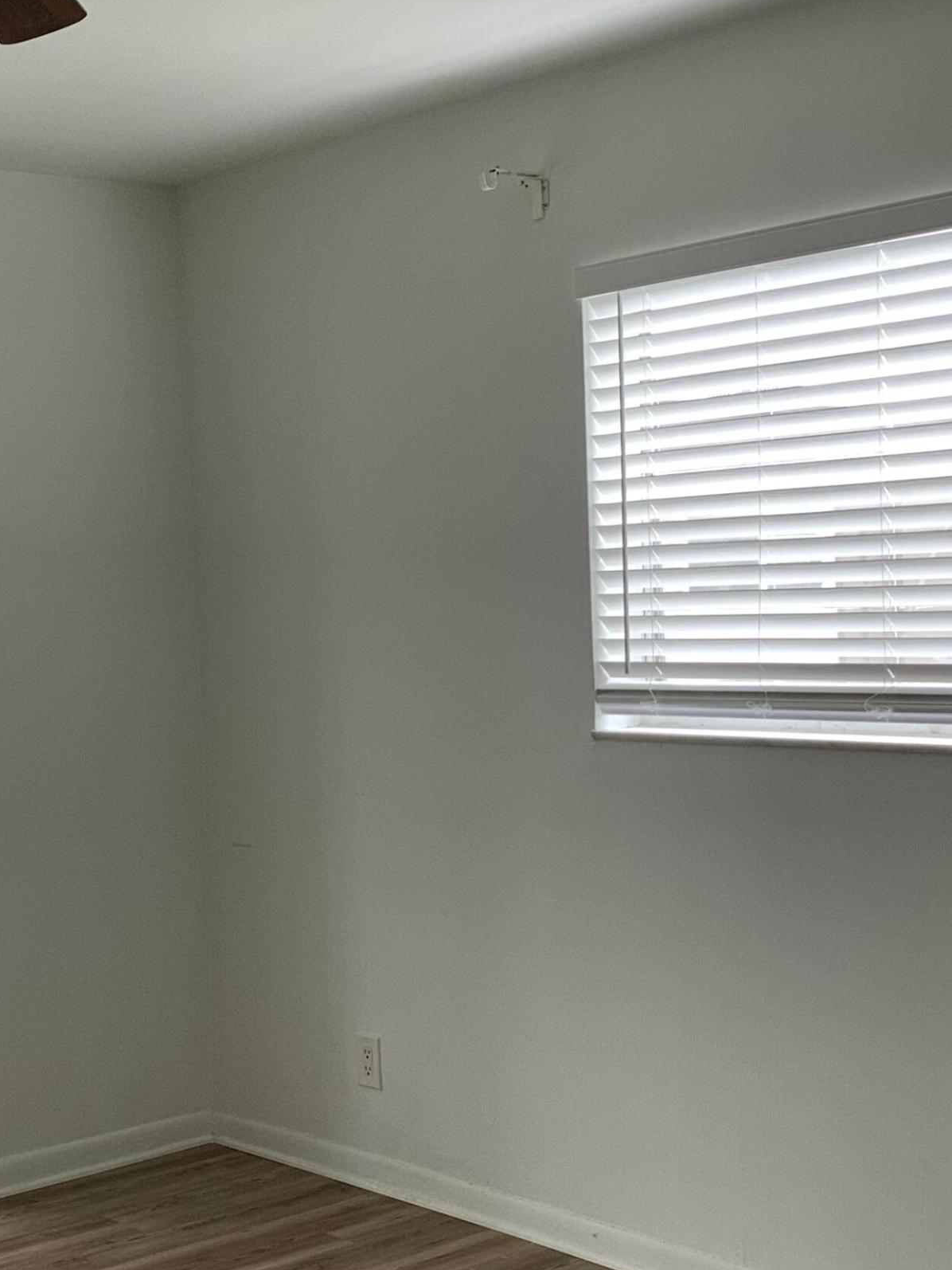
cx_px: 124
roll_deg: +1.1
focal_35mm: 56
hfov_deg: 25.4
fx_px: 2053
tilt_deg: -2.4
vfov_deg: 34.3
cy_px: 684
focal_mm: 3.3
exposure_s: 1/120
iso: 64
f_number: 2.4
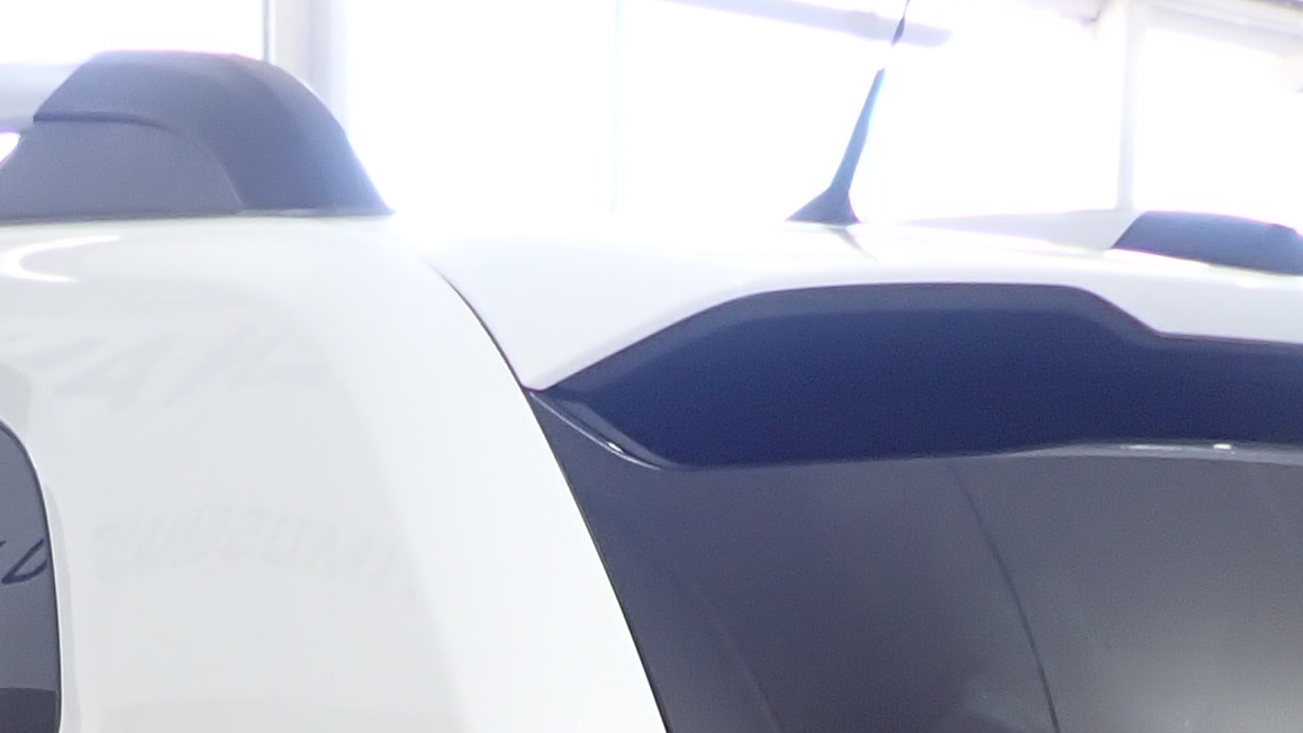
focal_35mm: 94
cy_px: 1607
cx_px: 325
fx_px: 3248
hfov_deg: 22.5
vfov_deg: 11.3
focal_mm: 4.5
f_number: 2
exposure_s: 1/60
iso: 125
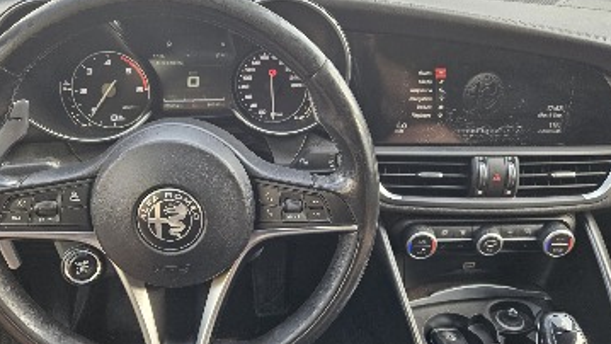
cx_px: 296
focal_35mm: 29
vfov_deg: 40.1
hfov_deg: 66.0
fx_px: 470
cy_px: 199
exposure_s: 1/180
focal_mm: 5.4
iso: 160
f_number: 1.8
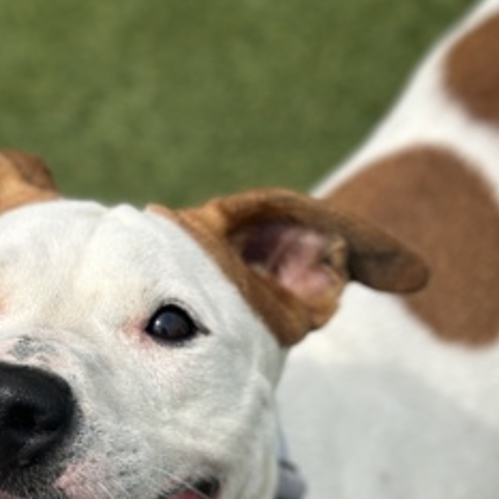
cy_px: 523
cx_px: 114
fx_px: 1664
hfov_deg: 17.0
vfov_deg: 16.6
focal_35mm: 102
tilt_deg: -50.5
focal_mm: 6.86
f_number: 1.78
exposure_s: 1/5000
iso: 100
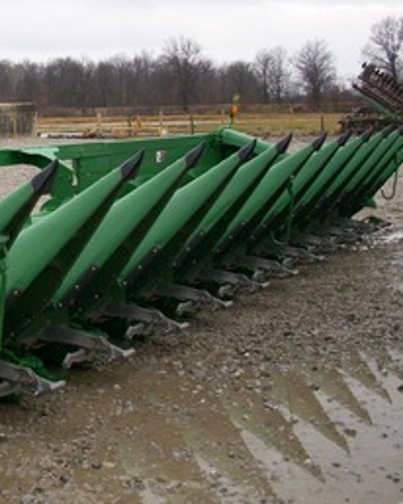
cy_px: 193
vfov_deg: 26.4
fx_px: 1075
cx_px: -57
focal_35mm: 72
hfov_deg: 20.1
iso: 80
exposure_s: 1/125
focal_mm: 6.3
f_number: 3.1
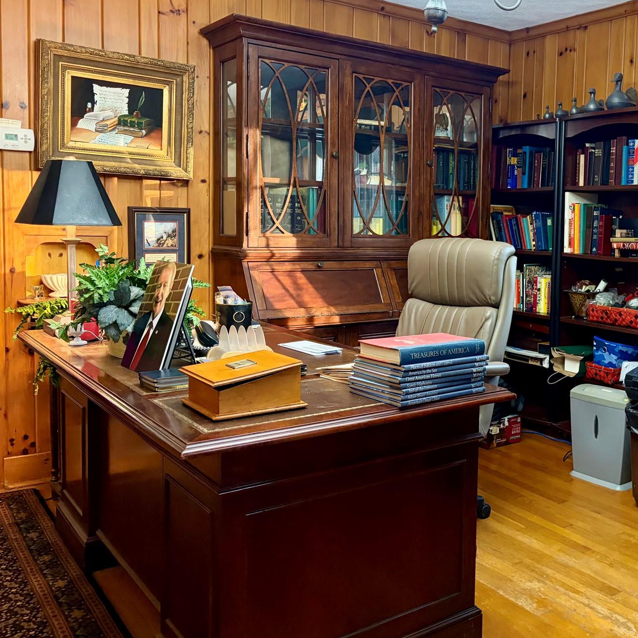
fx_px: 751
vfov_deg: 45.9
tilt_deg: -4.1
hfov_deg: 44.3
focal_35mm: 36
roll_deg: -2.0
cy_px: 272
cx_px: 488
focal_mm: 5.96
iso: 320
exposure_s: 1/60
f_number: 1.6
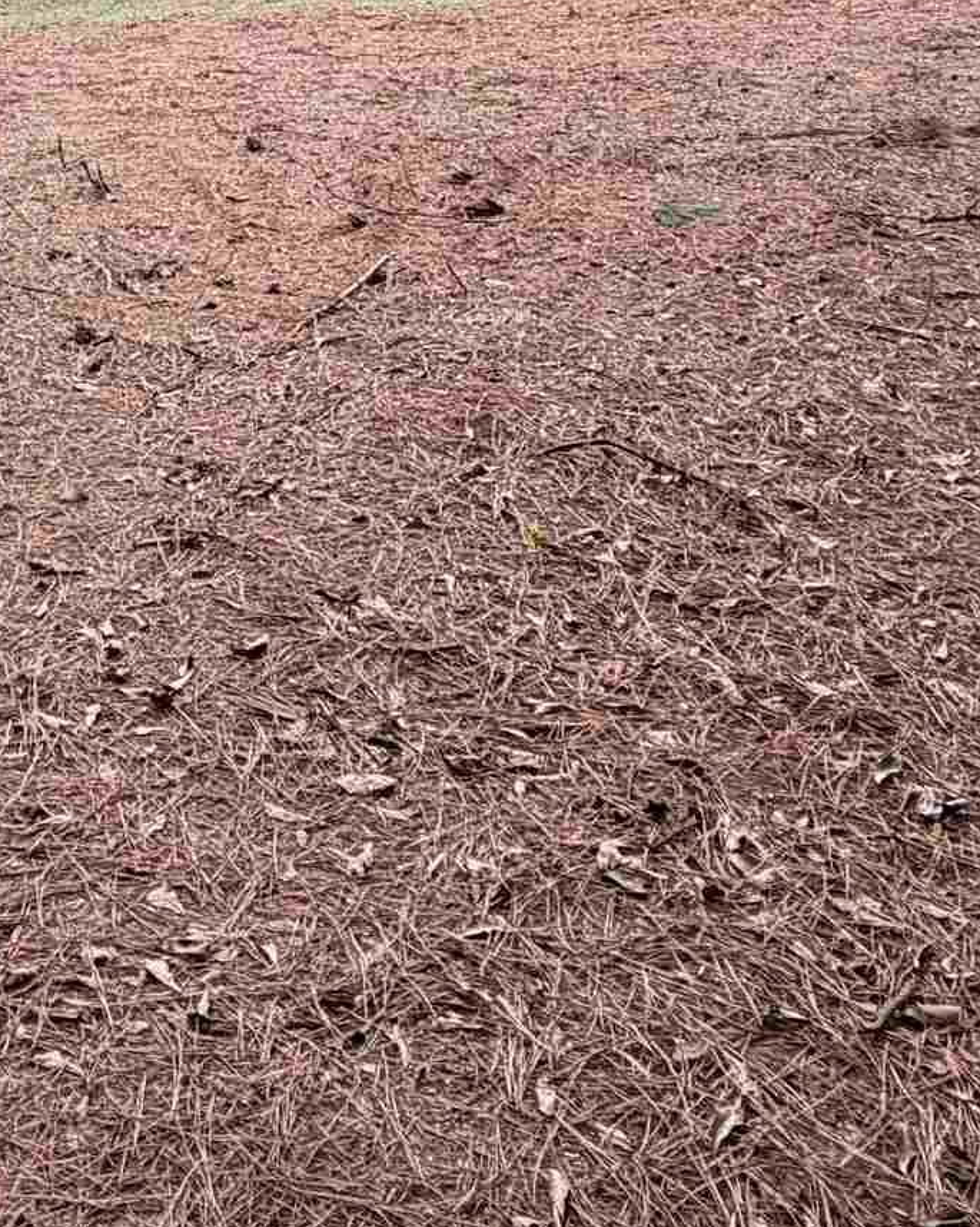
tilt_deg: -0.7
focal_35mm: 49
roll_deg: +0.3
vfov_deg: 34.6
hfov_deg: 28.8
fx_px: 1777
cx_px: -14
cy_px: -1
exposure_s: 1/421
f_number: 2.2
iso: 64
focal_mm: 2.22
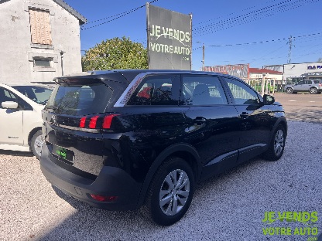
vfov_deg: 53.1
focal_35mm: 26
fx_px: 242
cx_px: 161
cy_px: 120
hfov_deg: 67.3
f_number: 1.5
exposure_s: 1/2457
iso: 50
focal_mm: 5.7
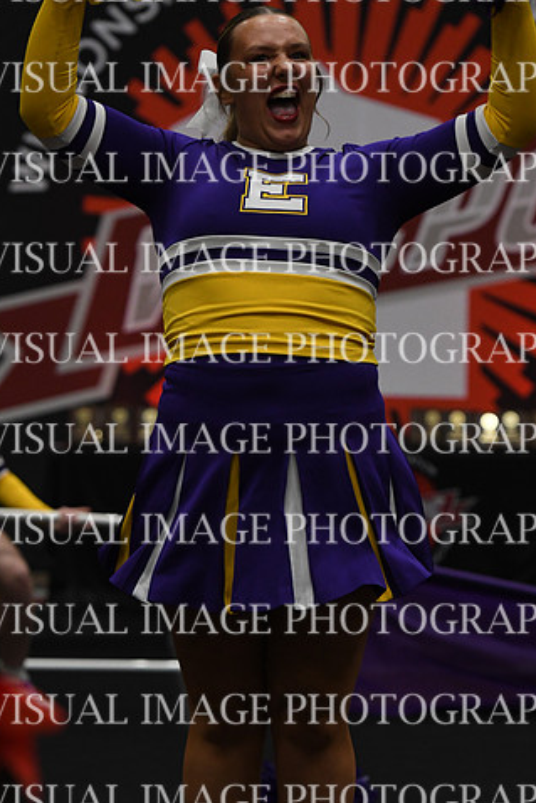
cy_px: 393
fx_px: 4552
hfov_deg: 6.7
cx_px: 273
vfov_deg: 10.1
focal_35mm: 204
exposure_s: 1/640
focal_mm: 112
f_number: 4
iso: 3200
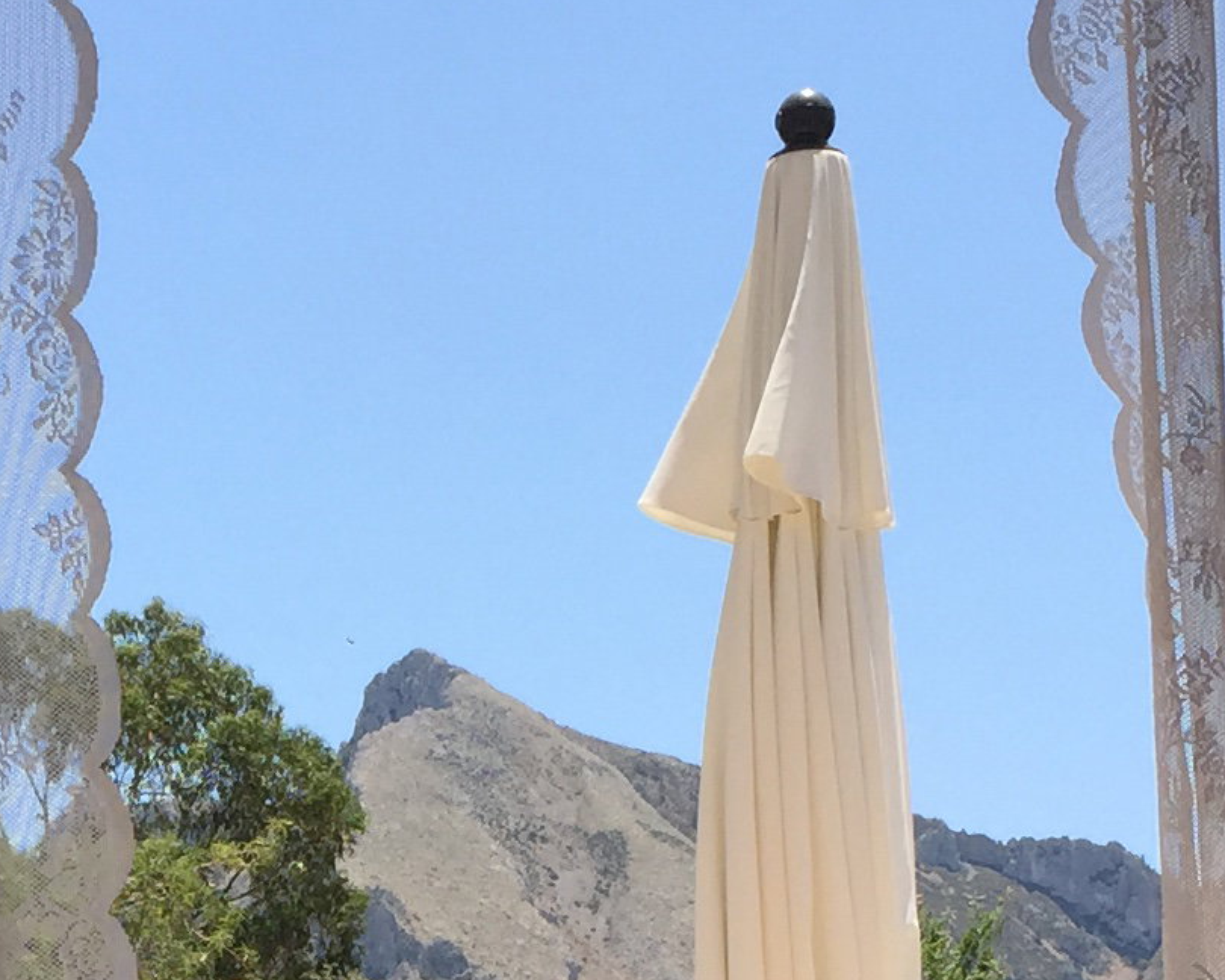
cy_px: 1431
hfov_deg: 16.6
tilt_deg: -2.6
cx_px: 113
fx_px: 4133
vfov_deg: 12.9
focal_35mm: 114
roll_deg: -0.6
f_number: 2.2
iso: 32
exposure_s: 1/1721
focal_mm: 4.15
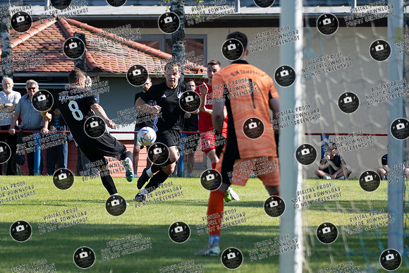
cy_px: 108
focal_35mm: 297
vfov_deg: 4.6
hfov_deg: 6.9
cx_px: 167
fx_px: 3371
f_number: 5.6
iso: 640
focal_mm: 200
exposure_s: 1/1600
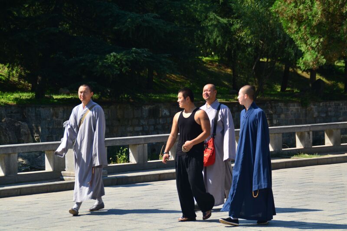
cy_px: 116
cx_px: 174
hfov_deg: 16.1
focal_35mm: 128
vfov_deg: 10.7
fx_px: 1229
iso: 400
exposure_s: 1/250
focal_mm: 85
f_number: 10
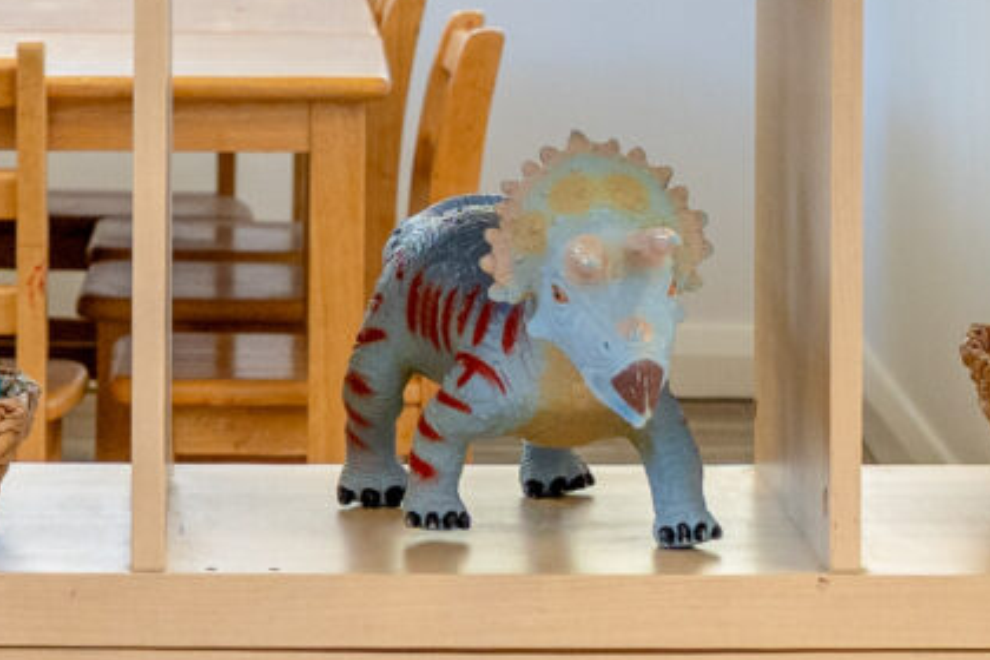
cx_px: -33
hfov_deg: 11.1
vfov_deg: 7.5
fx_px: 5032
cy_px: 185
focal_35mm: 183
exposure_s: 1/100
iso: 400
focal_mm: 30
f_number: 4
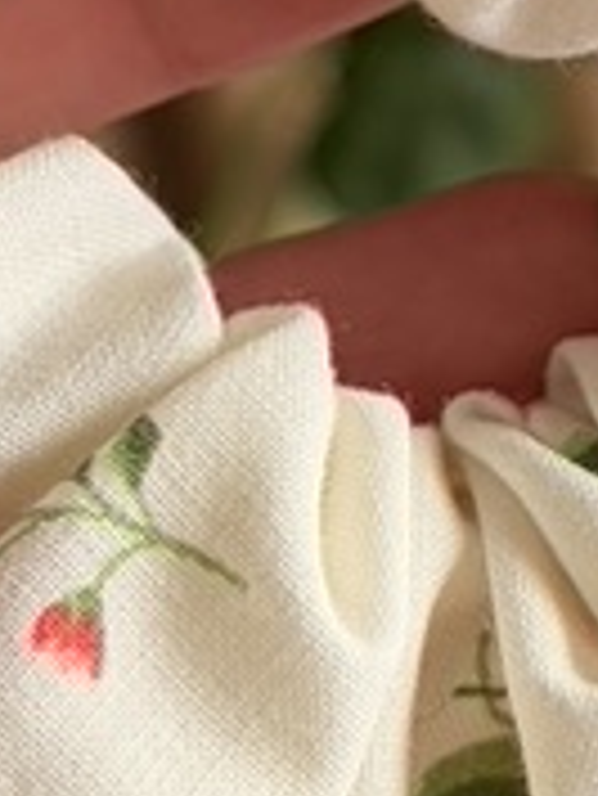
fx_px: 3451
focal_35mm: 150
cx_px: 454
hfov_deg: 9.9
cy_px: 94
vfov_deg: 13.1
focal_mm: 5.96
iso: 80
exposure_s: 1/121
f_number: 1.6
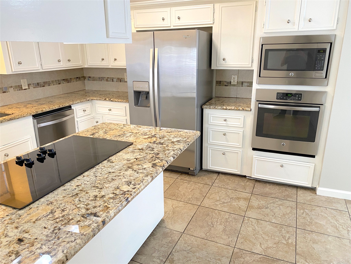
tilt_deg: -17.8
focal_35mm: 26
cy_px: 132
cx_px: 176
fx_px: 264
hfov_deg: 67.3
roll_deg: +1.0
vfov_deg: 53.1
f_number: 1.8
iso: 125
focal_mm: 4.25
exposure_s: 1/60
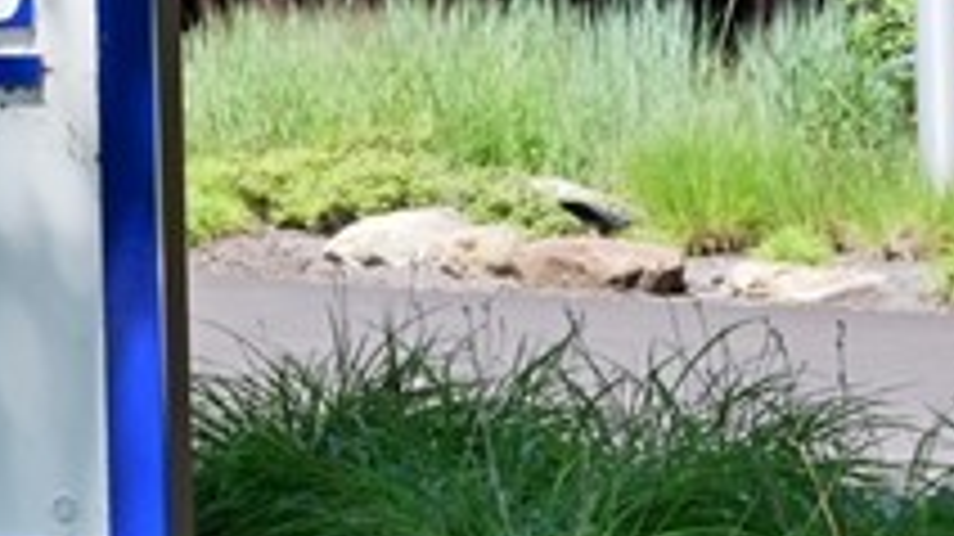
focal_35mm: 121
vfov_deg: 9.9
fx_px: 3051
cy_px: -68
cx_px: -814
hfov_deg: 15.2
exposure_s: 1/320
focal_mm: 22.5
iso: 320
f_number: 9
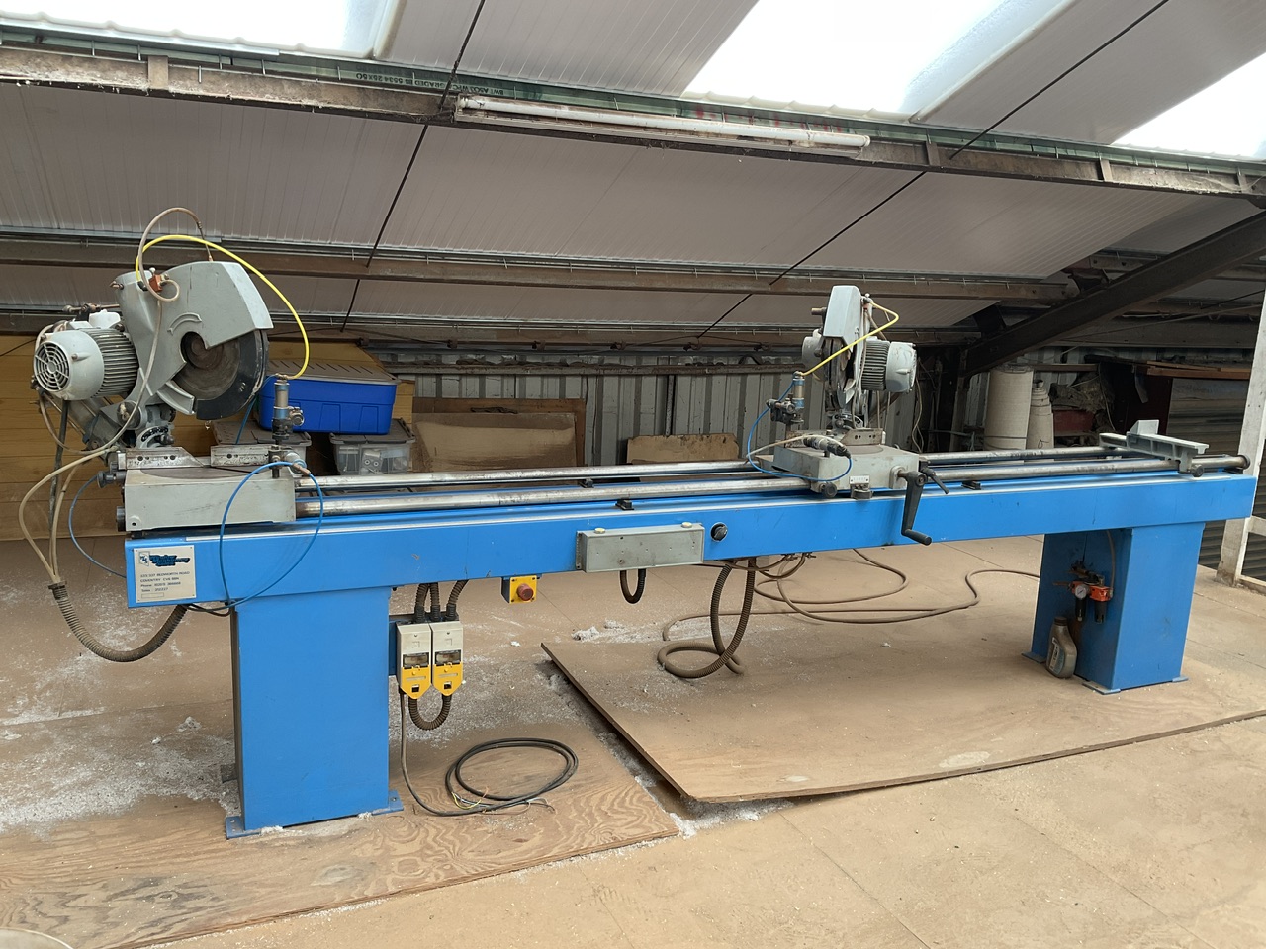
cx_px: 633
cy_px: 474
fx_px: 1061
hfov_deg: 61.7
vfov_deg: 48.2
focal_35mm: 29
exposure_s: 1/122
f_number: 1.8
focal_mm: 3
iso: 40
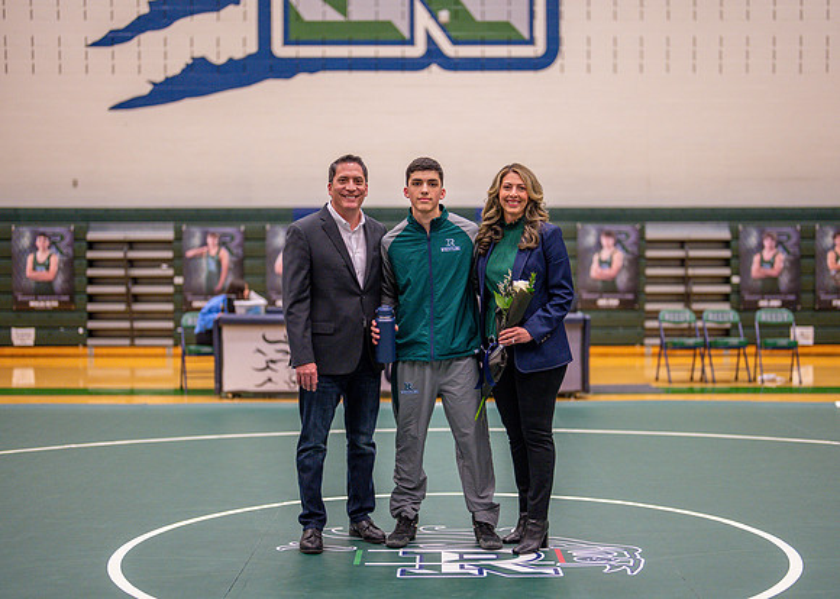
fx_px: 1398
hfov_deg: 33.4
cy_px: 310
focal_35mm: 59
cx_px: 442
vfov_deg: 24.2
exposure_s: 1/800
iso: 1000
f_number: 1.2
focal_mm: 50
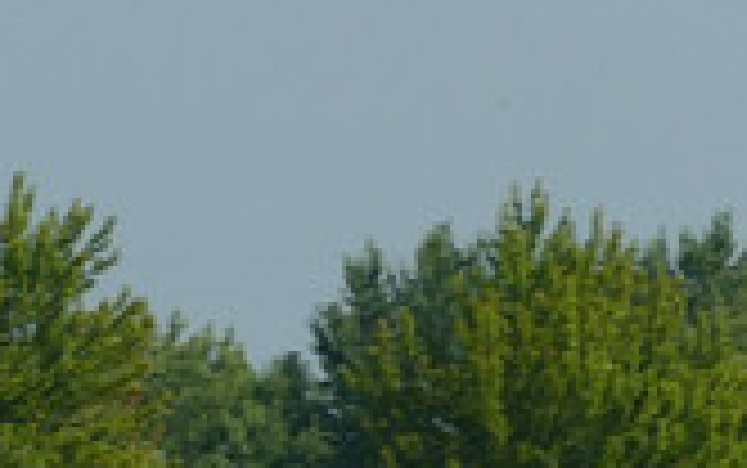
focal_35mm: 2199
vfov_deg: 0.6
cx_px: -554
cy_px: 799
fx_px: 44798
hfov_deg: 1.0
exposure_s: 1/800
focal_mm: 146
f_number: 5.6
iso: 125
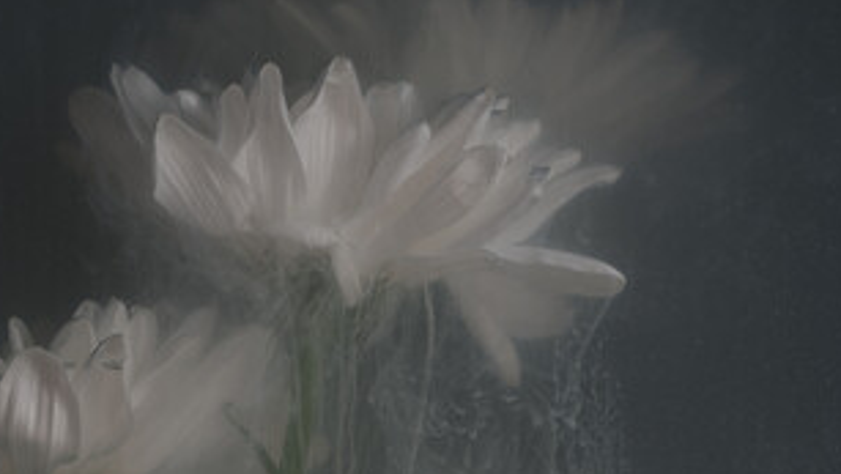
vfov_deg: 2.6
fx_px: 10285
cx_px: 205
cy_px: 685
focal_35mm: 461
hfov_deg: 4.7
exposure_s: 1/200
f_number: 8
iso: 80
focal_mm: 180
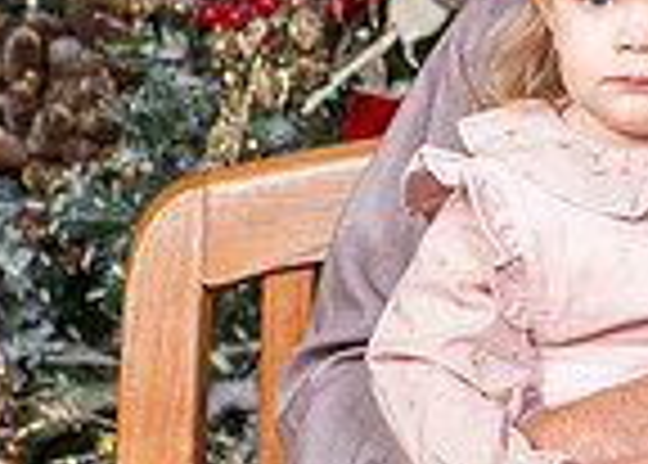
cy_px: 141
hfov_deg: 7.6
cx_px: 1206
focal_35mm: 256
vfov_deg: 5.6
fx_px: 4714
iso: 160
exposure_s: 1/125
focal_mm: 56
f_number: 8
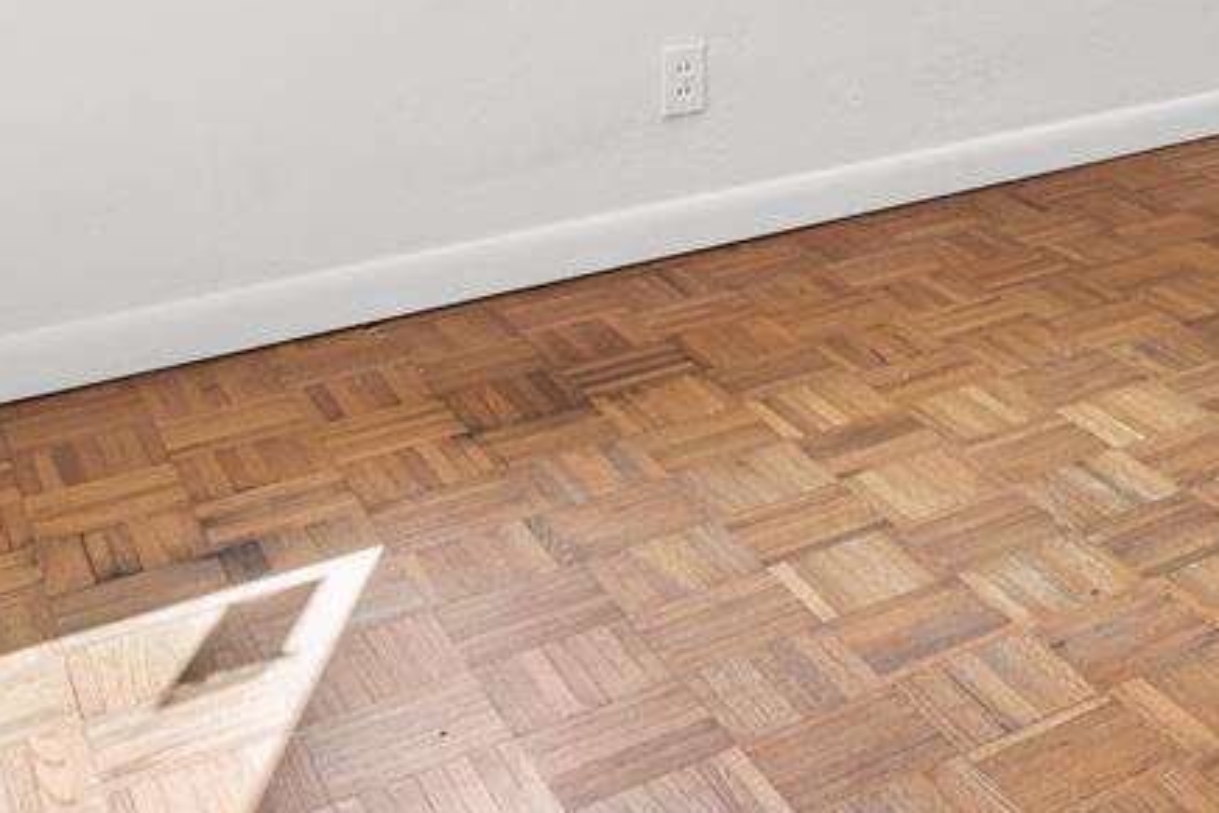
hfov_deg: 31.1
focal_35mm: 55
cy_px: -376
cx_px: 1426
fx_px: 1863
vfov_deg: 21.2
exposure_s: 1/1.25
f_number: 9
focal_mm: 15
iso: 100
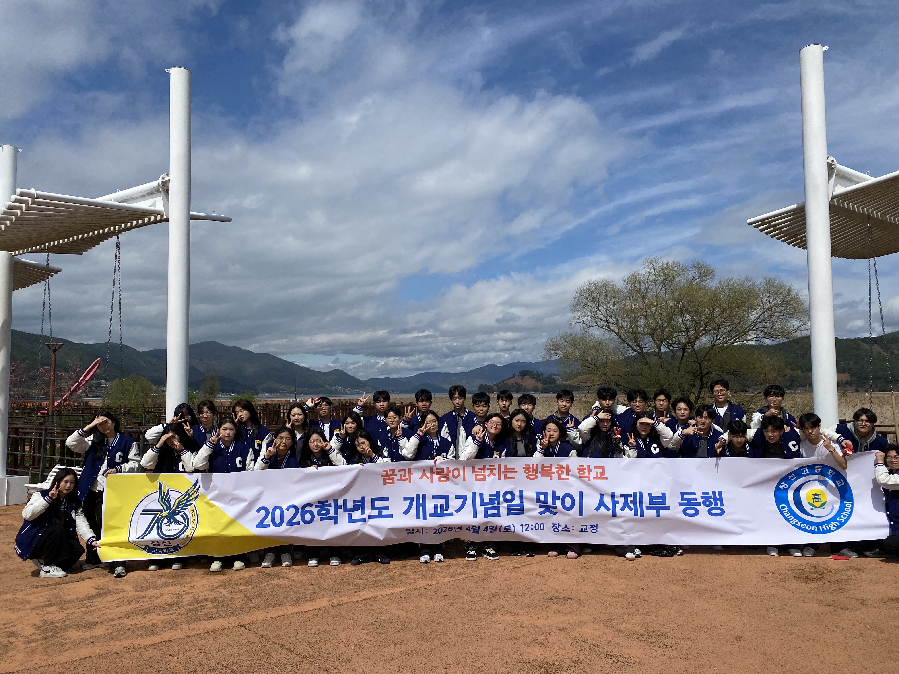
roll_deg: +0.4
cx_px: 450
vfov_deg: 53.1
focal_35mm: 26
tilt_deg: +4.5
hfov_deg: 67.3
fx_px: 675
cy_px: 337
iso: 32
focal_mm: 4.25
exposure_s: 1/7692
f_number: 1.8
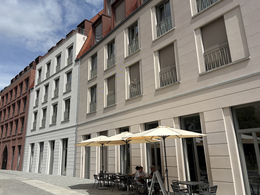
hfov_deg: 58.2
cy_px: 81
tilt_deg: +18.8
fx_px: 233
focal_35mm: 31
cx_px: 114
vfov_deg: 45.3
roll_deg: +0.8
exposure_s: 1/5952
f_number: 1.6
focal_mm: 5.96
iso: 50
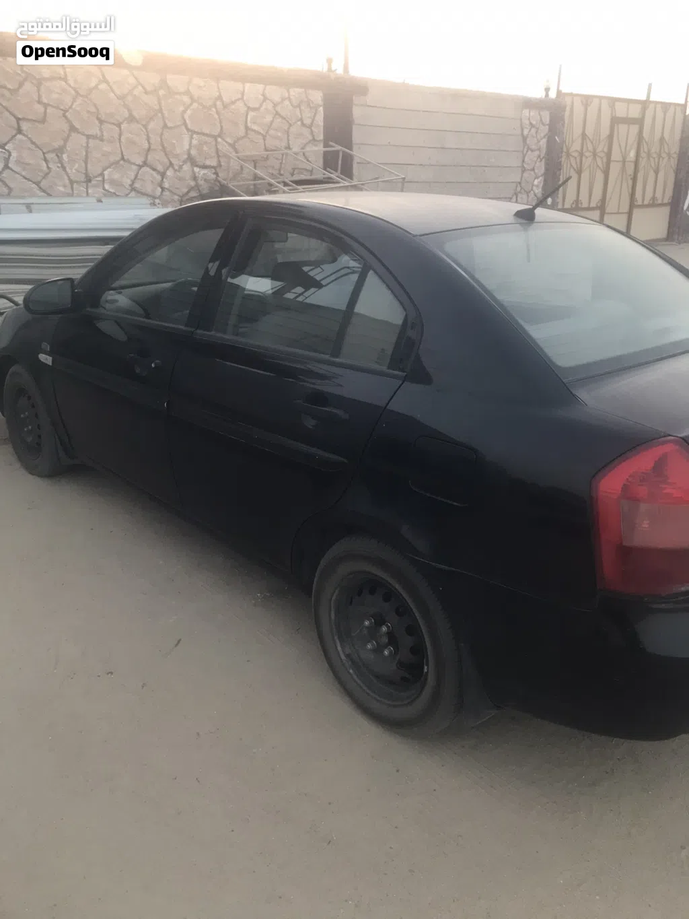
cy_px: 460
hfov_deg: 49.8
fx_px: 743
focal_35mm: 28
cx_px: 344
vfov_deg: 63.4
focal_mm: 3.99
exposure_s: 1/33
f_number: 1.8
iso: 25
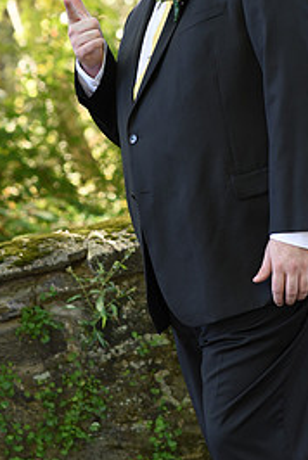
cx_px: 184
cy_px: 150
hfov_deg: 7.4
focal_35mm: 185
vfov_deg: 11.1
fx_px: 2368
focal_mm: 85
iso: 500
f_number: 4
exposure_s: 1/200
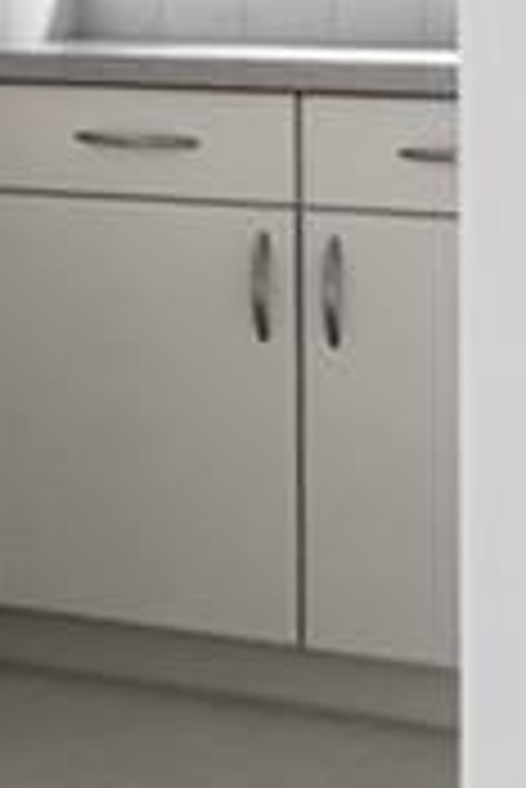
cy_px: -68
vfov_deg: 13.4
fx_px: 3293
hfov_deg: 6.3
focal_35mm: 151
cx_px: -1947
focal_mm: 16.5
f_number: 8
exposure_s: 1/3
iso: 200
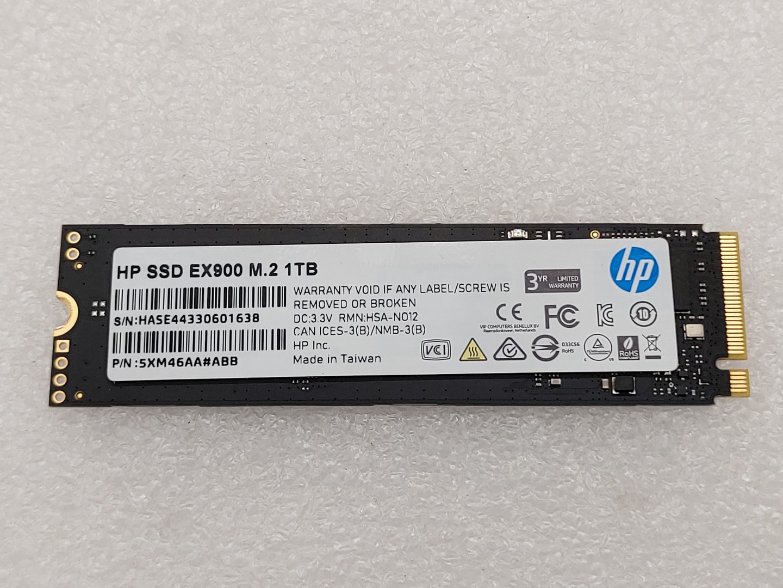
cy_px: 294
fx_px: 1335
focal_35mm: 59
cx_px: 392
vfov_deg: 24.8
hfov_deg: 32.7
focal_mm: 4.36
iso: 50
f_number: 1.8
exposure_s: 1/190
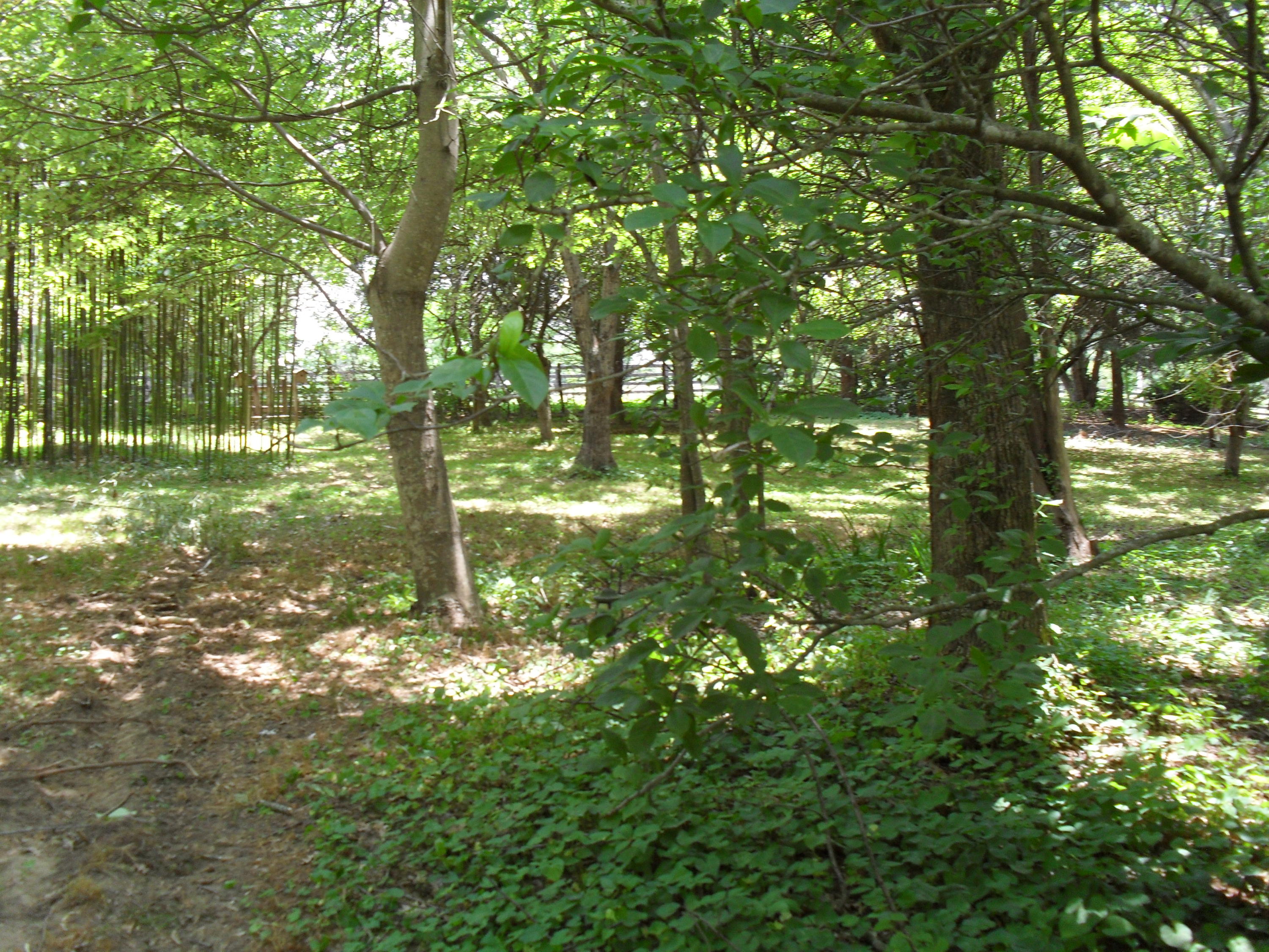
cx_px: 634
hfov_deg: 52.6
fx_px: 1283
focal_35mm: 35
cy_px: 476
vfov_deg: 40.7
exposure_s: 1/60
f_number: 3.2
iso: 100
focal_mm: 6.3
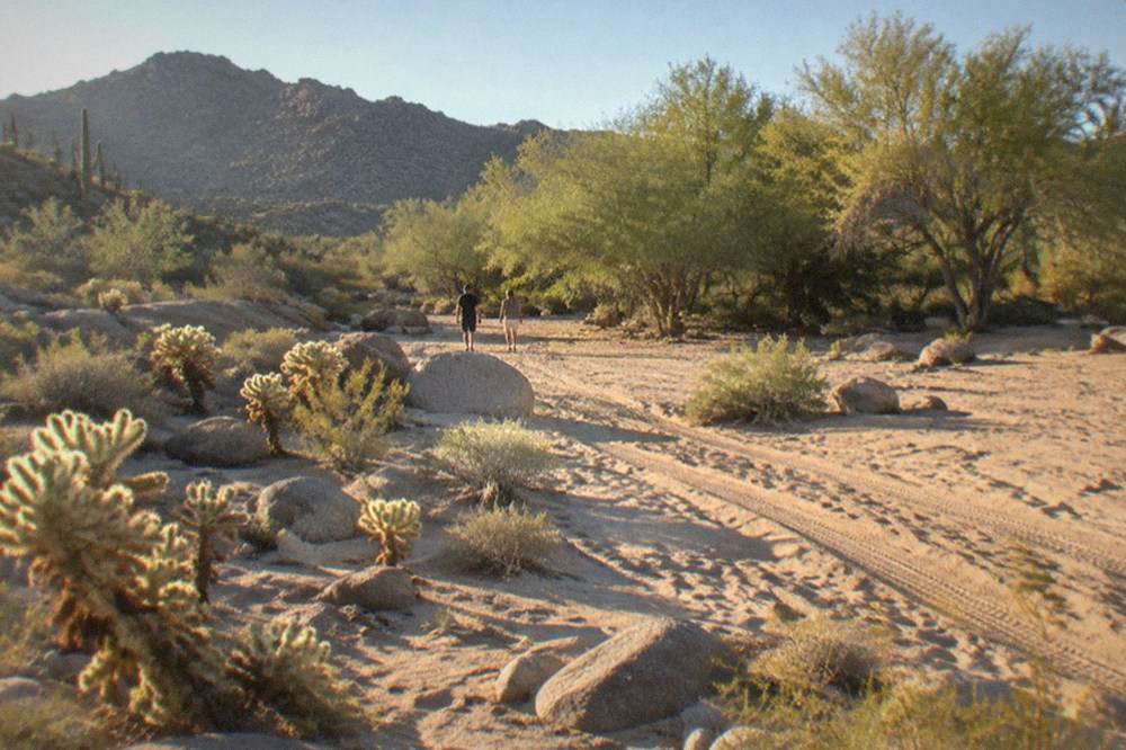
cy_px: 375
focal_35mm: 47
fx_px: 1469
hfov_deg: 41.9
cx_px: 563
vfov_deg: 28.6
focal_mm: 47
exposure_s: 1/400
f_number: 9
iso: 400
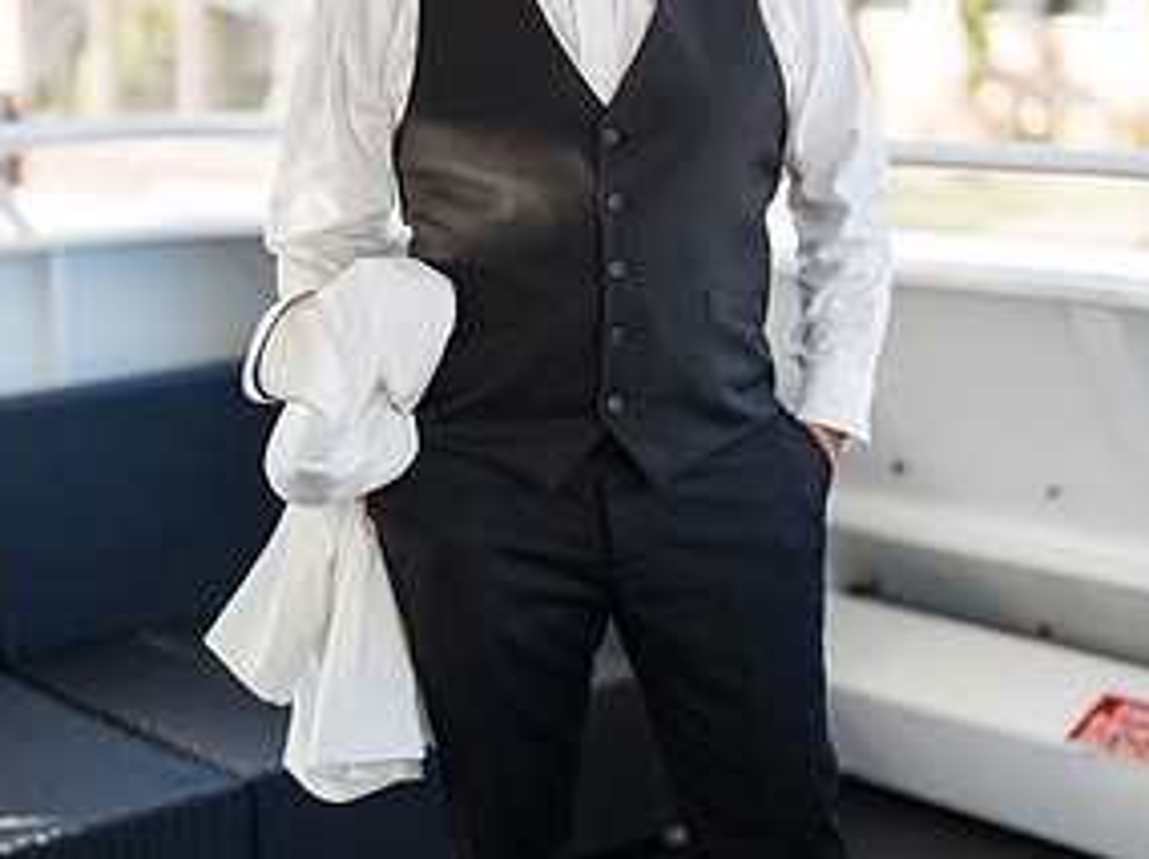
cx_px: 572
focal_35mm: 76
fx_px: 2519
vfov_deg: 19.3
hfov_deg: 25.7
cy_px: 423
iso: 100
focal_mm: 50
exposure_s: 1/1250
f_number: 1.2
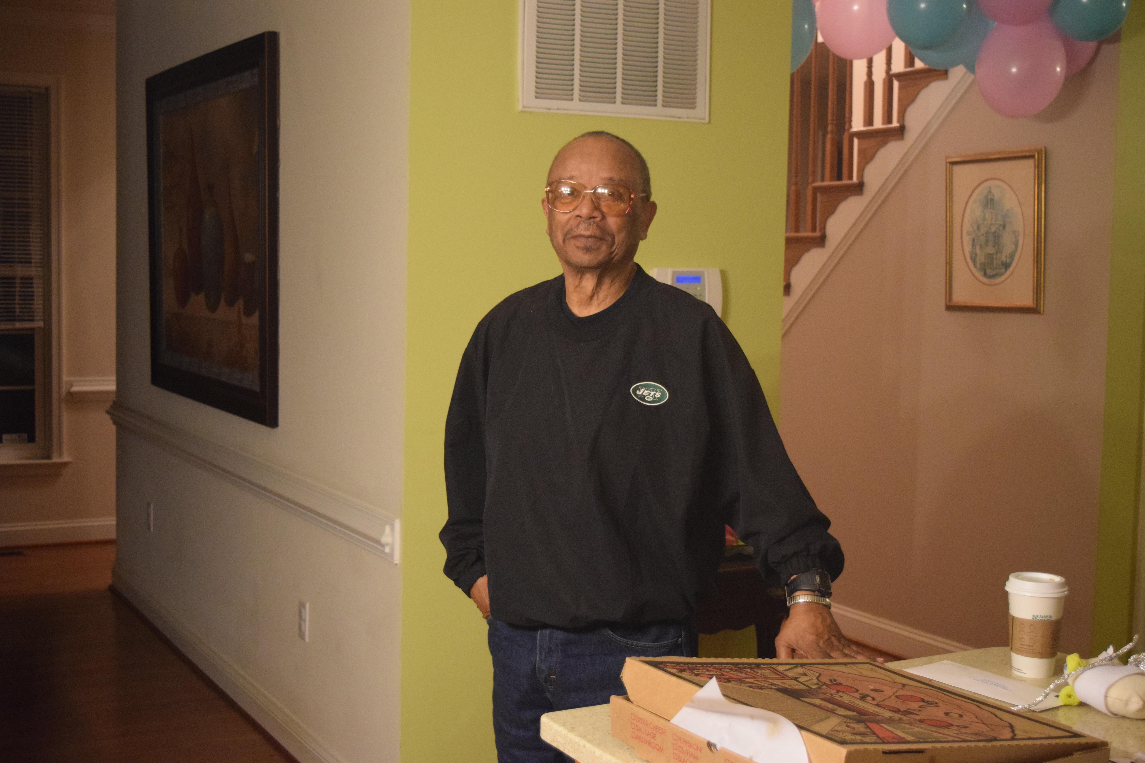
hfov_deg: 42.3
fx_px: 1479
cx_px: 572
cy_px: 382
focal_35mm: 46
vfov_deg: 28.9
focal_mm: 31
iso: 3200
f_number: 4.2
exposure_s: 1/40
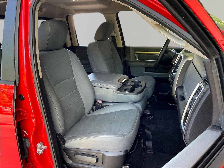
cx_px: 112
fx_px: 188
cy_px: 84
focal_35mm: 29
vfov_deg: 48.2
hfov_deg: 61.7
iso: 64
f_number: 1.8
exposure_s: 1/65
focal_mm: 3
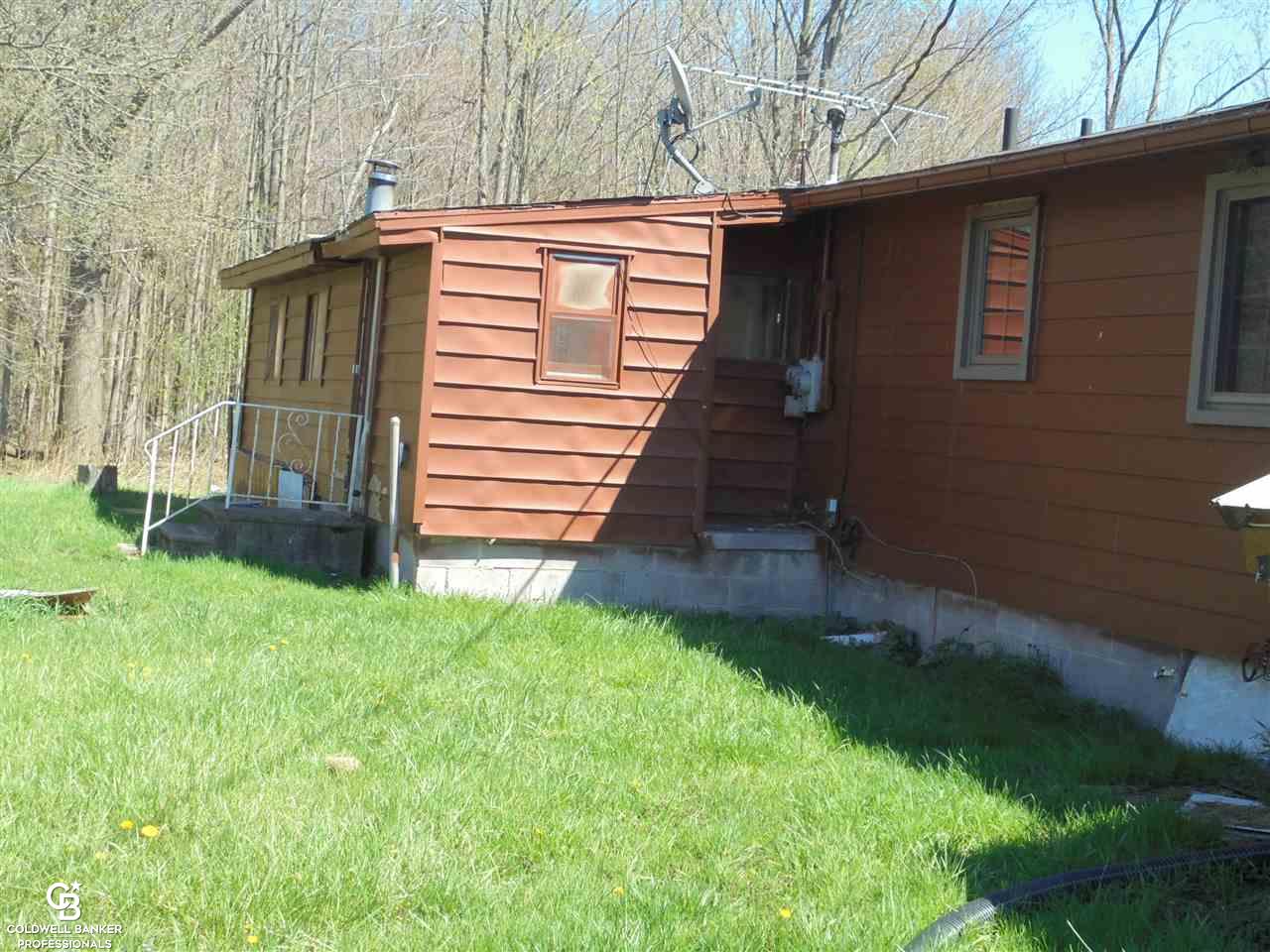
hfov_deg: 38.9
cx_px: 635
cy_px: 476
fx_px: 1798
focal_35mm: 49
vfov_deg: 29.7
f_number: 4.8
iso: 100
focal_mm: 8.9
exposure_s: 1/200
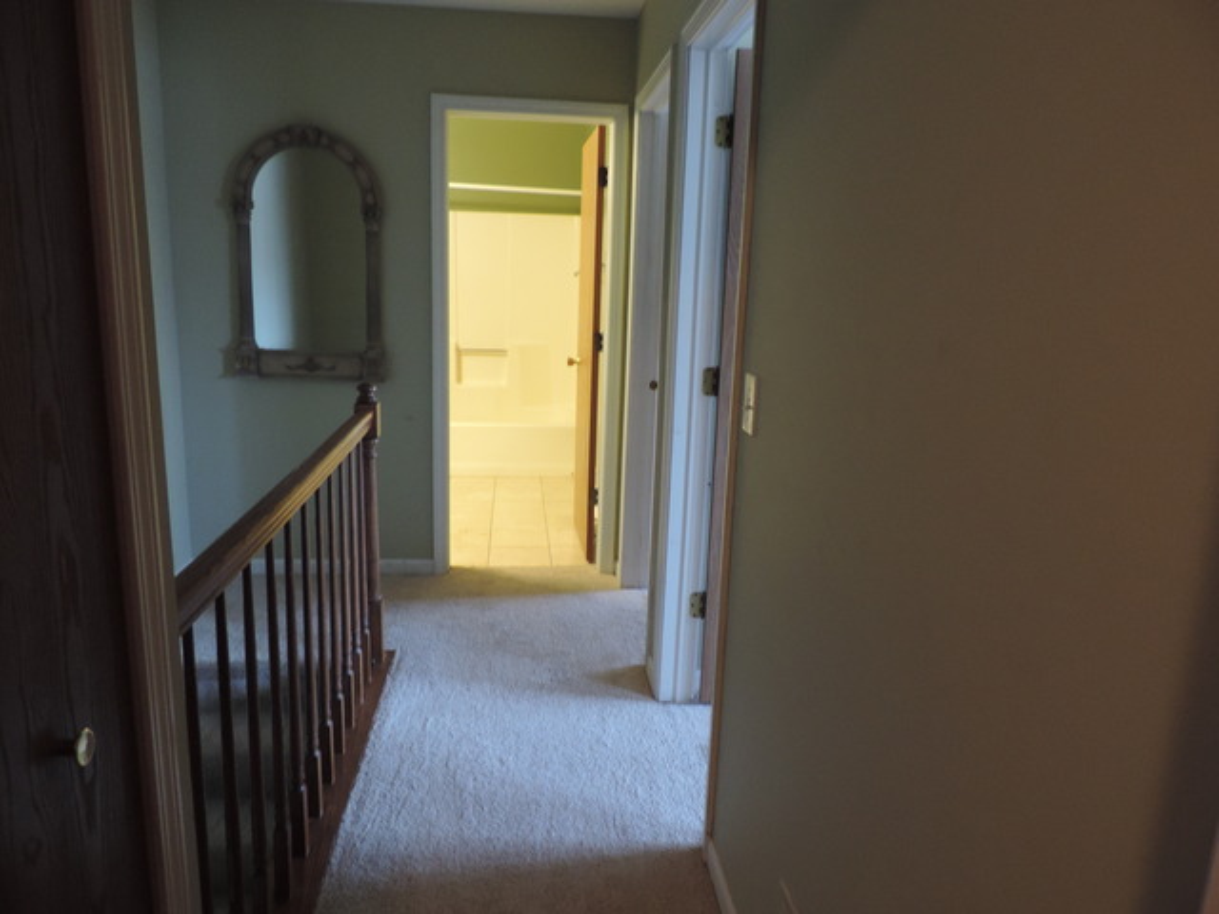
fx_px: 845
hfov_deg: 71.6
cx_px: 610
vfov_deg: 56.8
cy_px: 457
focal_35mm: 24
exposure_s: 1/10
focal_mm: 4.3
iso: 400
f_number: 3
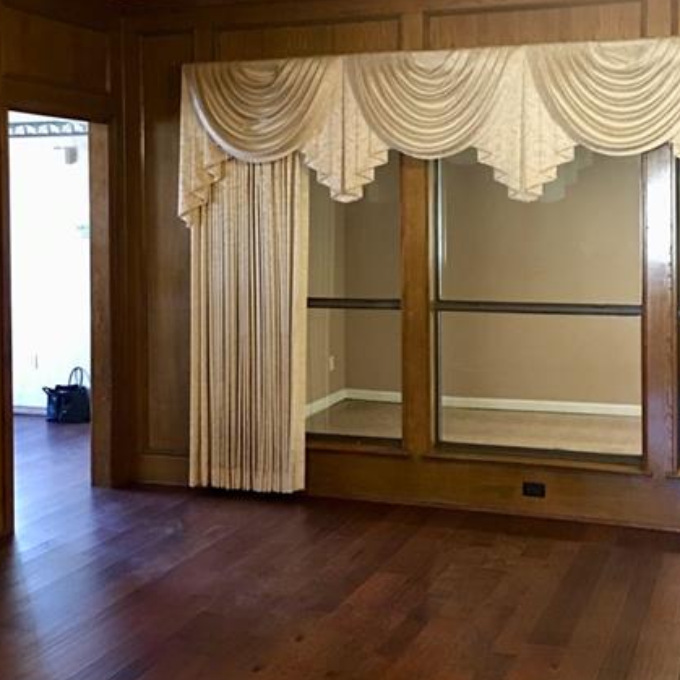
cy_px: 255
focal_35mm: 47
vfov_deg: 35.9
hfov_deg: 36.0
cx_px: 391
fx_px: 1045
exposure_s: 1/4
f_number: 2.2
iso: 64
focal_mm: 4.15
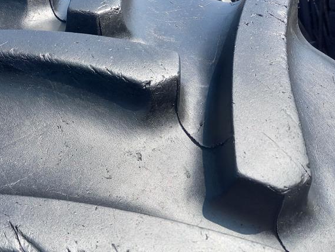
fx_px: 436
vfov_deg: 32.2
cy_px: 111
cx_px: 42
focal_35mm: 45
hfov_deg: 39.5
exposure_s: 1/352
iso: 50
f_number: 1.8
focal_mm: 4.65
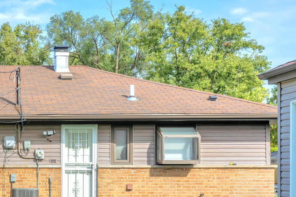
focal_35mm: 78
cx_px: -34
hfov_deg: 24.2
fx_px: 641
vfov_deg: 17.2
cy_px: 185
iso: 200
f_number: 7.1
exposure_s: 1/640
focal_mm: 32
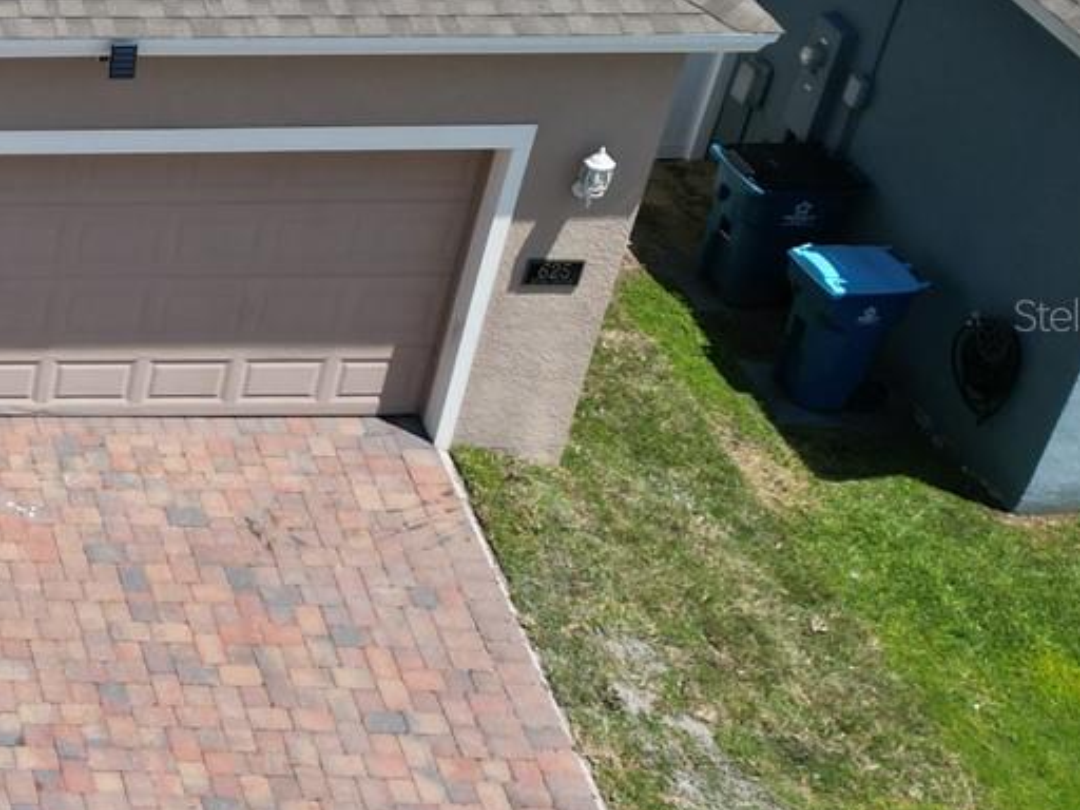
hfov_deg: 22.1
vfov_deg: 19.6
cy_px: 314
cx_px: -475
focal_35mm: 75
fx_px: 2340
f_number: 1.7
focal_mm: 6.72
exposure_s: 1/4000
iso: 160
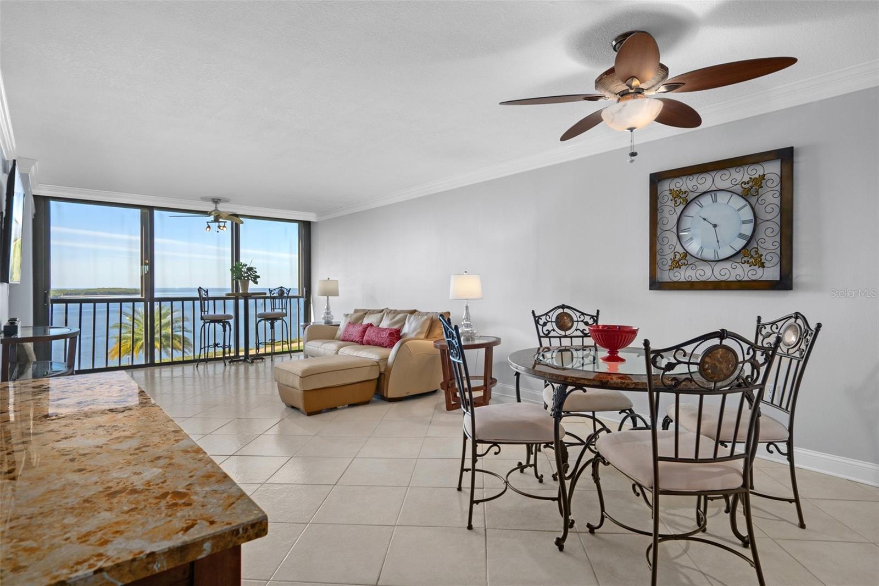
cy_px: 293
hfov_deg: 90.0
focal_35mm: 18
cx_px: 440
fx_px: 439
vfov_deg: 67.4
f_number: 8
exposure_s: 1/1.25
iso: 320
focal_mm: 18
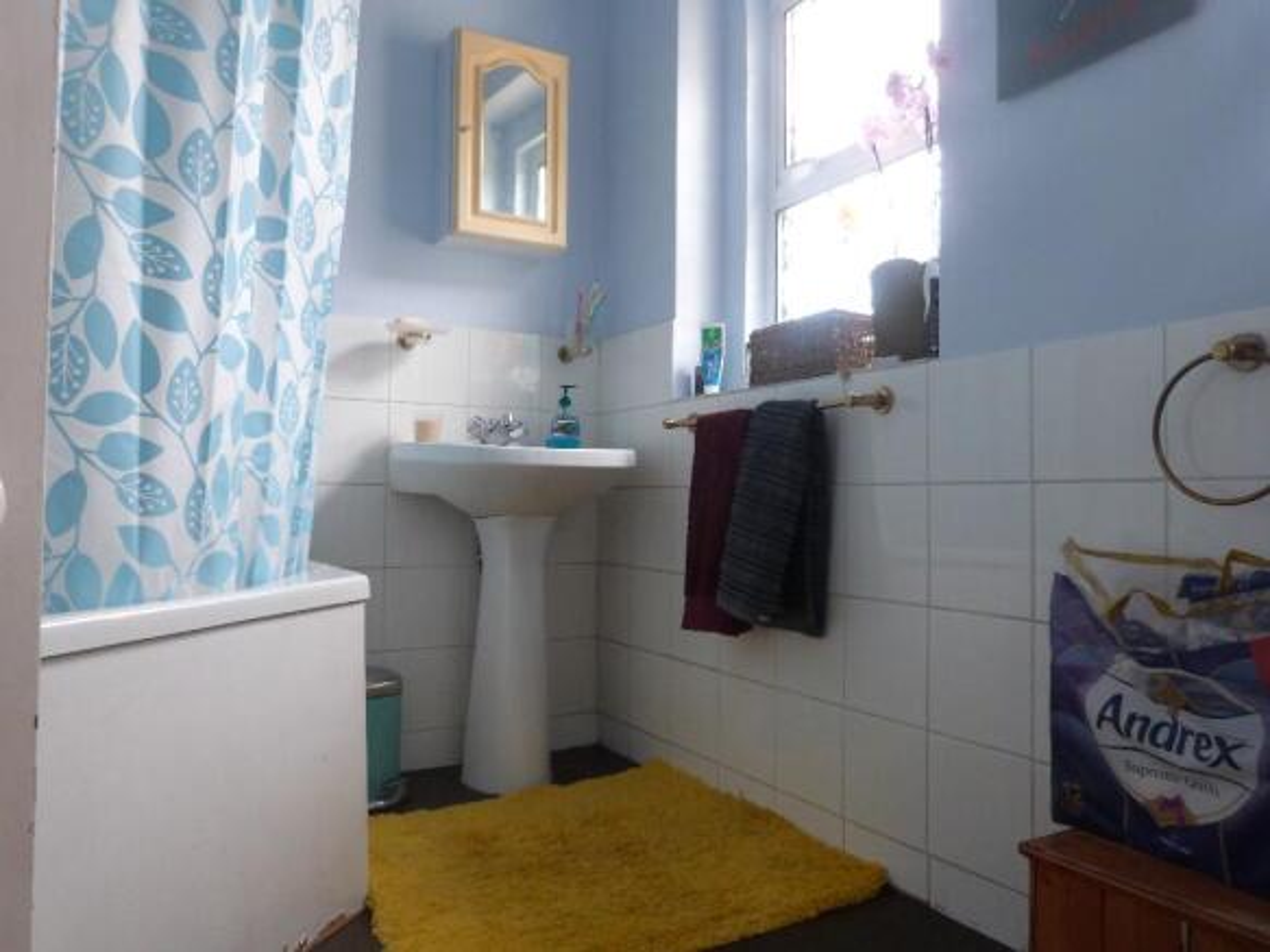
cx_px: 635
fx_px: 917
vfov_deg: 54.9
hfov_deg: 69.4
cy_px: 476
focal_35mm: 25
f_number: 2.8
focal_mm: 4.5
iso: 250
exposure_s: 1/60
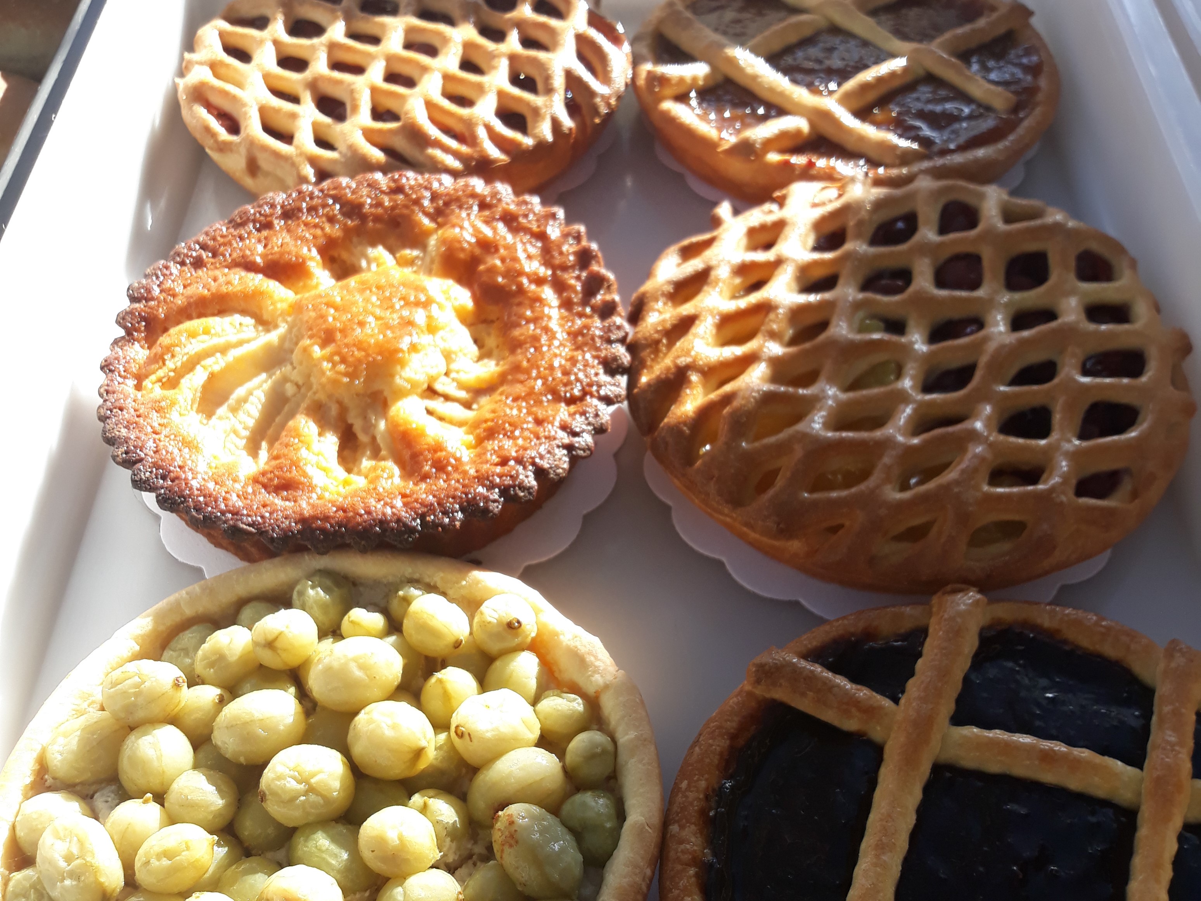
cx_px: 600
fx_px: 937
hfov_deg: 65.3
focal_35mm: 27
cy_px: 450
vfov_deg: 51.4
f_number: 1.7
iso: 40
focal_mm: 3.71
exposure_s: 1/201
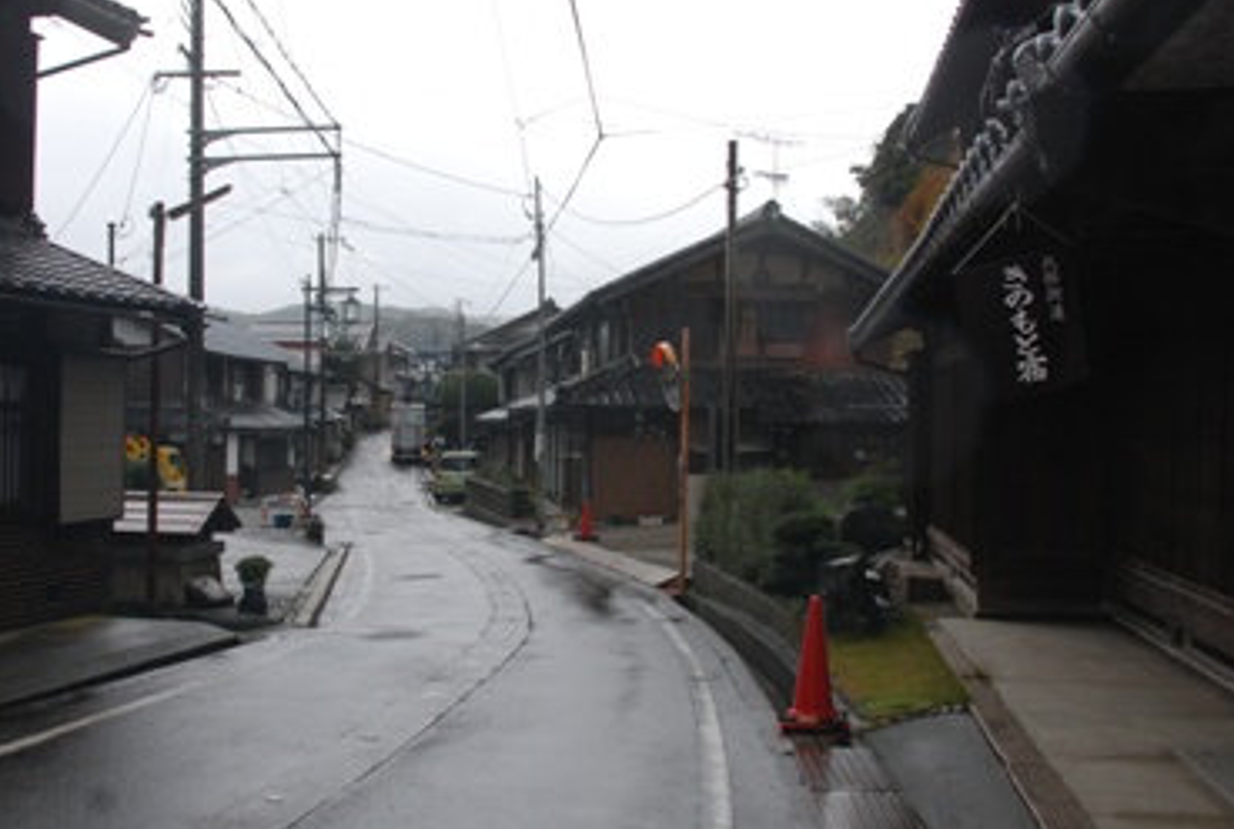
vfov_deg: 34.4
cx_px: 528
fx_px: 1340
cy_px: 413
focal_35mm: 39
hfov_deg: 49.3
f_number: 7.1
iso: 400
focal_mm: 20
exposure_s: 1/60
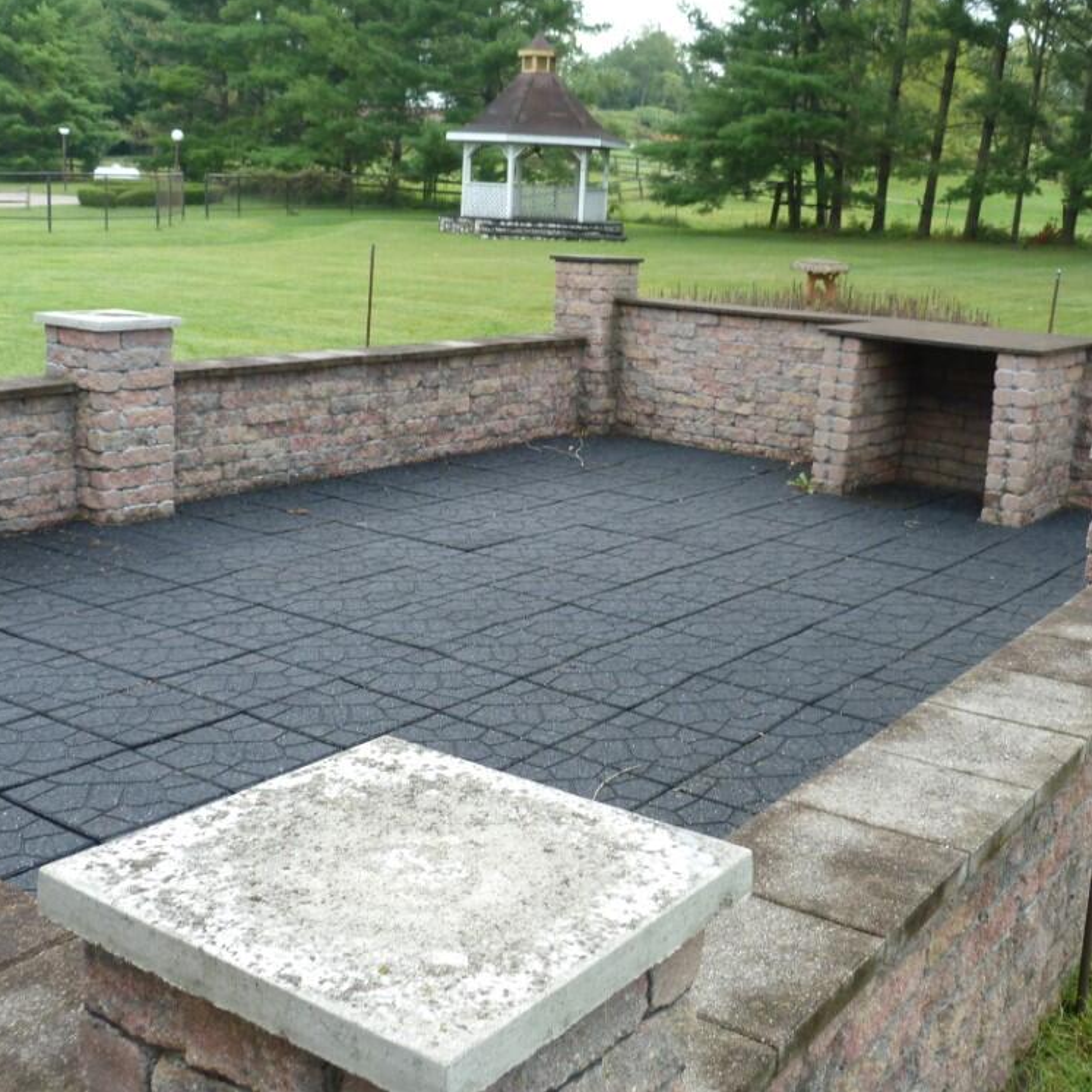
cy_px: 556
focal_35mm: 40
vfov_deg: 41.9
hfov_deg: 41.9
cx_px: 556
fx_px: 1428
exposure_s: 1/60
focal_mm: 5.9
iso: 80
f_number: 3
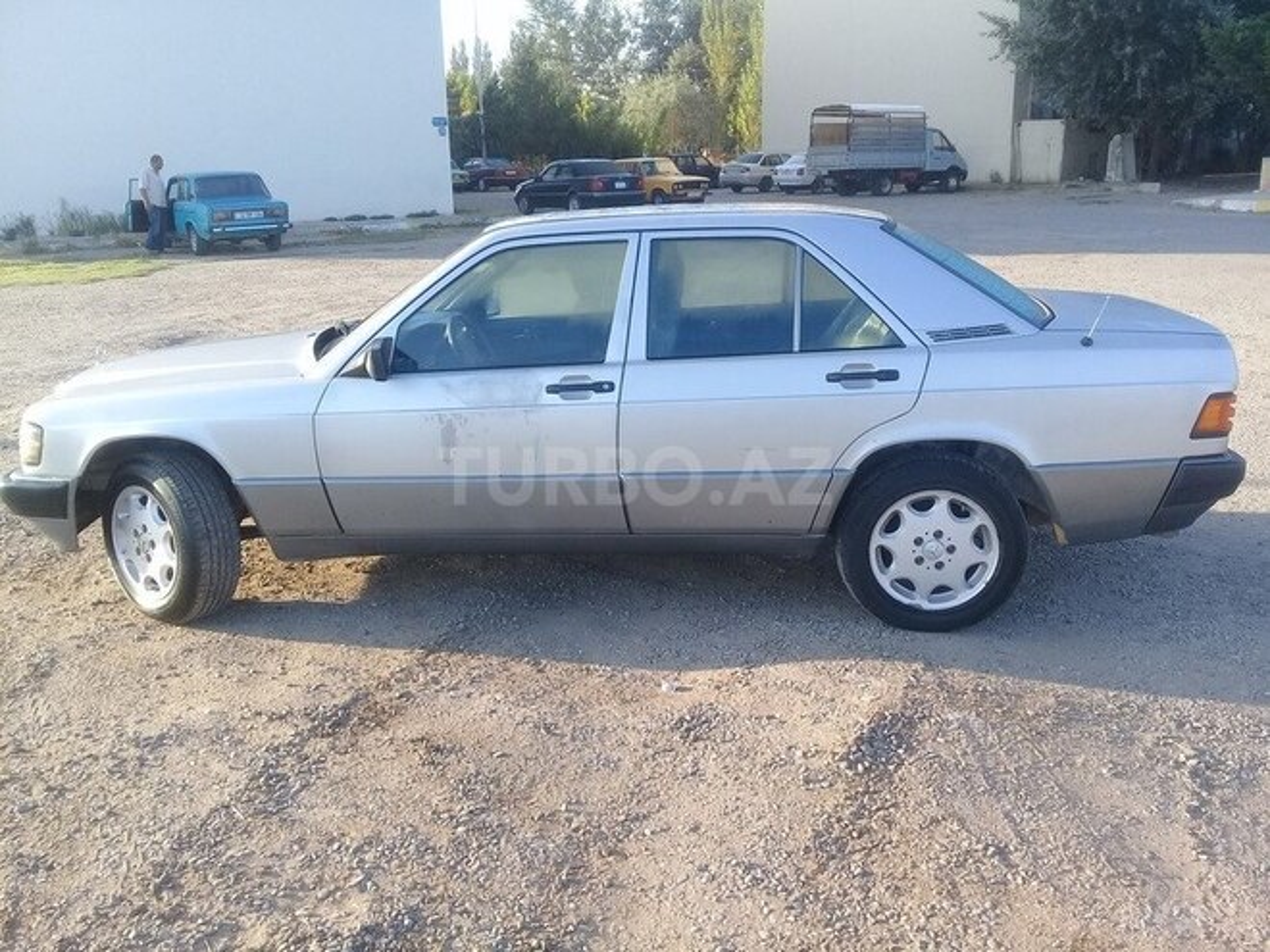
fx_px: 1137
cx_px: 635
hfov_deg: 58.4
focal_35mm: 31
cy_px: 476
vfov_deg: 45.4
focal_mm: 3.3
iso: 50
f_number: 2.2
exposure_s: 1/245
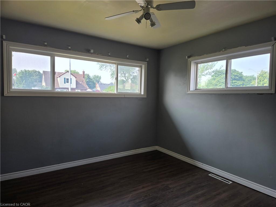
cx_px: 138
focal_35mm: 23
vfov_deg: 58.9
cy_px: 104
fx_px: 183
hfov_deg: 73.9
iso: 25
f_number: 1.8
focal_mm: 5.4
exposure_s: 1/203
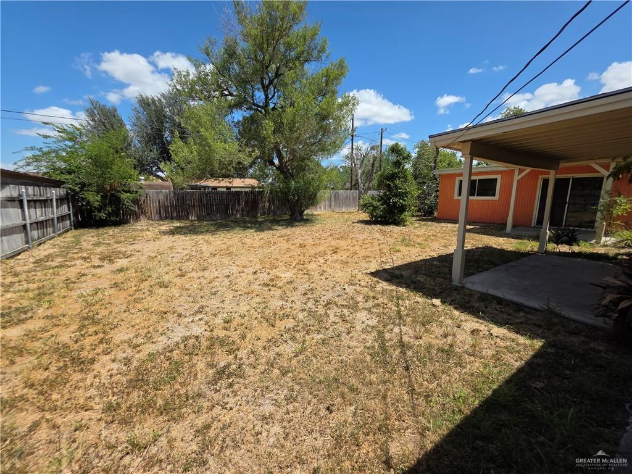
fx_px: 237
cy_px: 237
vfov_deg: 89.9
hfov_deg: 106.2
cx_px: 316
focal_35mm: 13
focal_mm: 2.2
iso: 40
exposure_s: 1/2043
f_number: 1.9
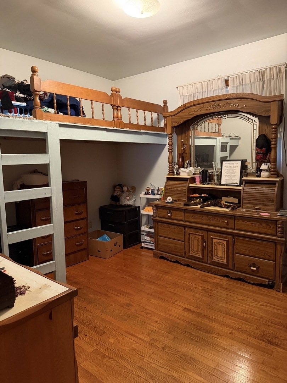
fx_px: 265
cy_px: 192
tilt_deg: -7.0
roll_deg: +1.5
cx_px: 144
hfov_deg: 56.8
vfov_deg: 71.6
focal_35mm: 24
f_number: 1.78
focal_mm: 6.76
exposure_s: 1/40
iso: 800
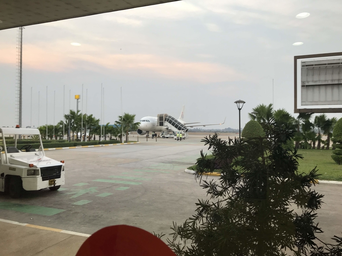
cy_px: 128
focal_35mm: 28
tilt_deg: -1.0
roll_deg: -0.8
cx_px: 171
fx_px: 277
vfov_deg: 49.7
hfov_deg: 63.4
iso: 25
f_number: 1.8
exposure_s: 1/100
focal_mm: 3.99
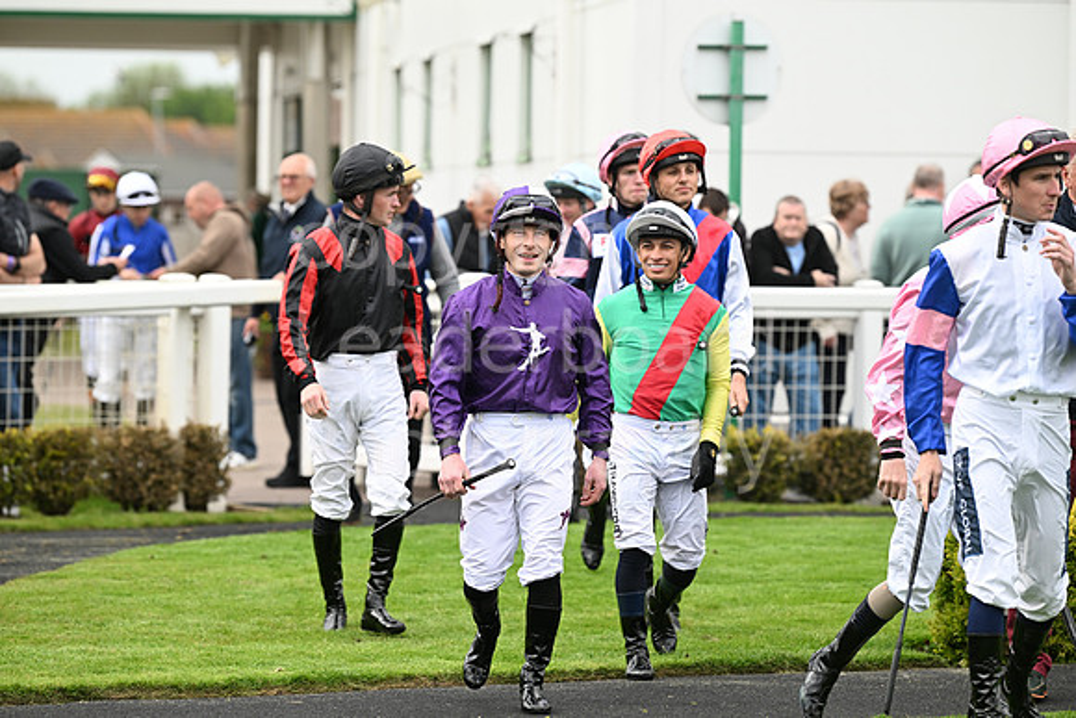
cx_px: 538
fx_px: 5979
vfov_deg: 6.9
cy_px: 359
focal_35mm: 200
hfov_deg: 10.3
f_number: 4.5
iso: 800
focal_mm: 200
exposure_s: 1/1000
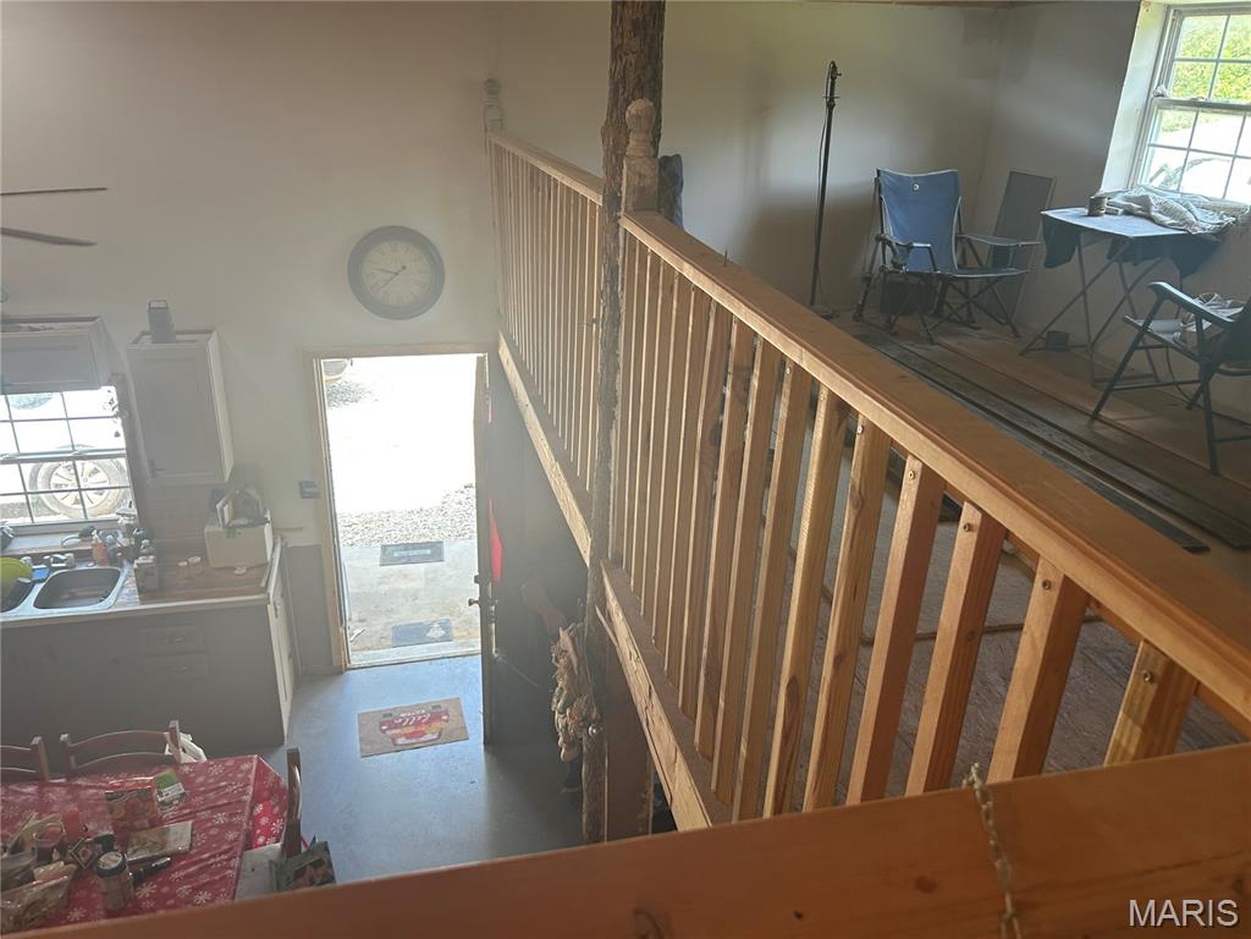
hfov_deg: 67.3
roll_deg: -1.7
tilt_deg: -22.8
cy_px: 470
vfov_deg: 53.1
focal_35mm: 26
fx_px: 940
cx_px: 626
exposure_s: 1/120
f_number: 1.5
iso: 80
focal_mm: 5.7
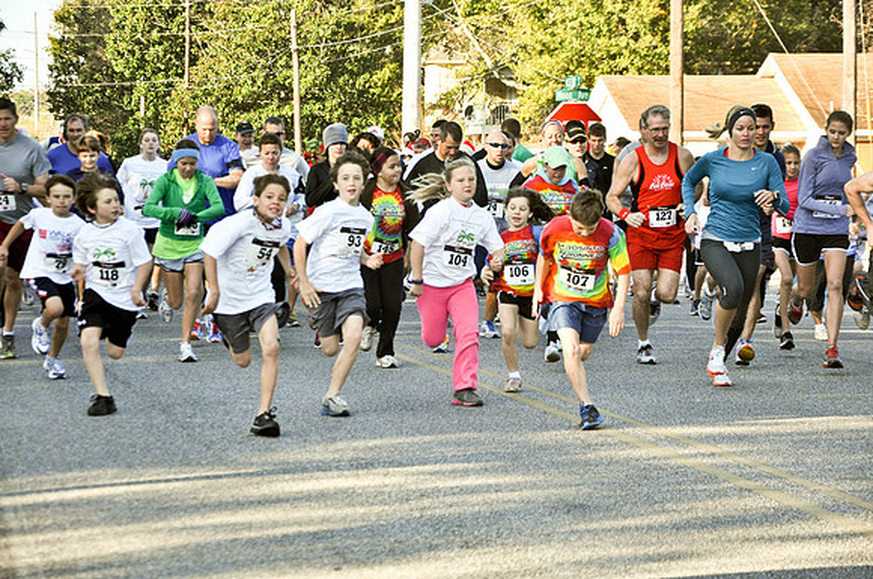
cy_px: 290
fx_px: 3088
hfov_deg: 16.1
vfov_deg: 10.7
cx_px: 436
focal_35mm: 128
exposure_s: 1/800
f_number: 5.6
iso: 400
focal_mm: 85
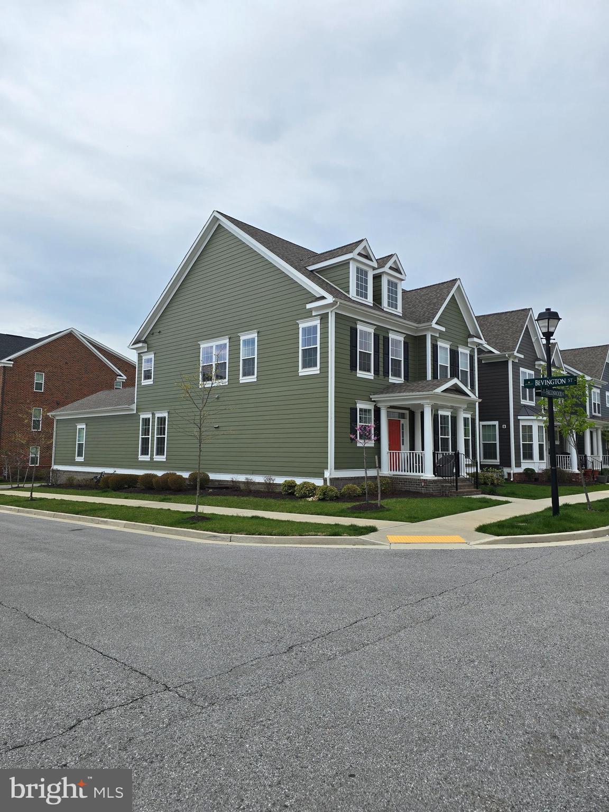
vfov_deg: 73.9
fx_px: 540
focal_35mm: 23
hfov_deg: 58.9
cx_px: 304
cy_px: 406
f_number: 1.7
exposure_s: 1/1087
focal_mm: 6.3
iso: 12
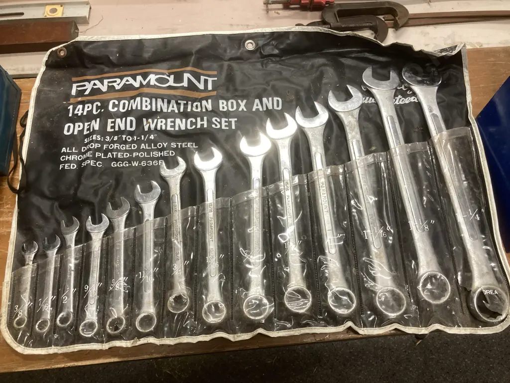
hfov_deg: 63.4
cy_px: 192
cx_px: 255
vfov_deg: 49.7
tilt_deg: -64.5
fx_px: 413
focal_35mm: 28
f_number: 1.8
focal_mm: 3.99
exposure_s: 1/50
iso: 80
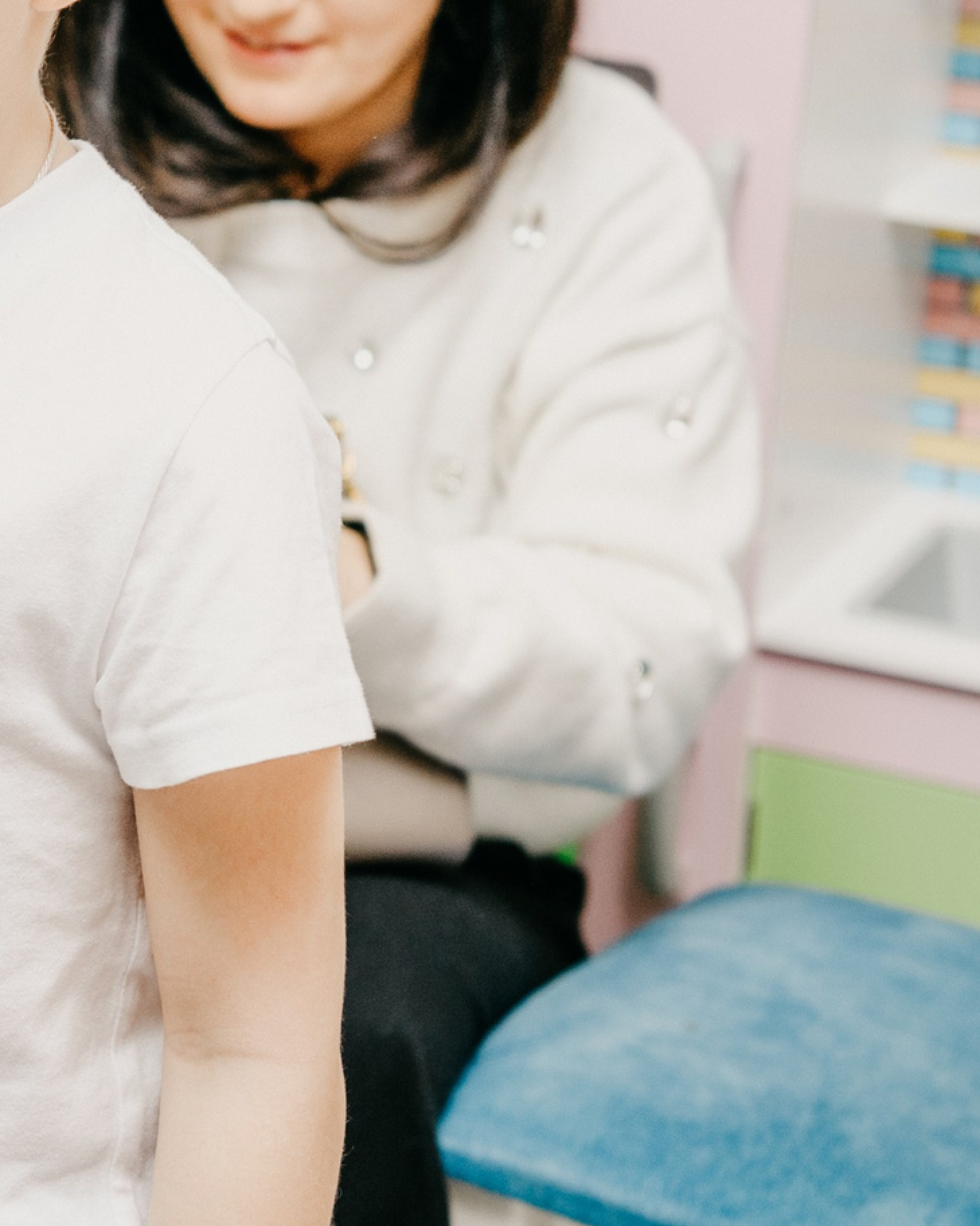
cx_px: -357
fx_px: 4824
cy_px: 281
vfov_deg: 14.4
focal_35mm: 133
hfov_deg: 11.3
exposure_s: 1/160
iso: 250
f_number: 4
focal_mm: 46
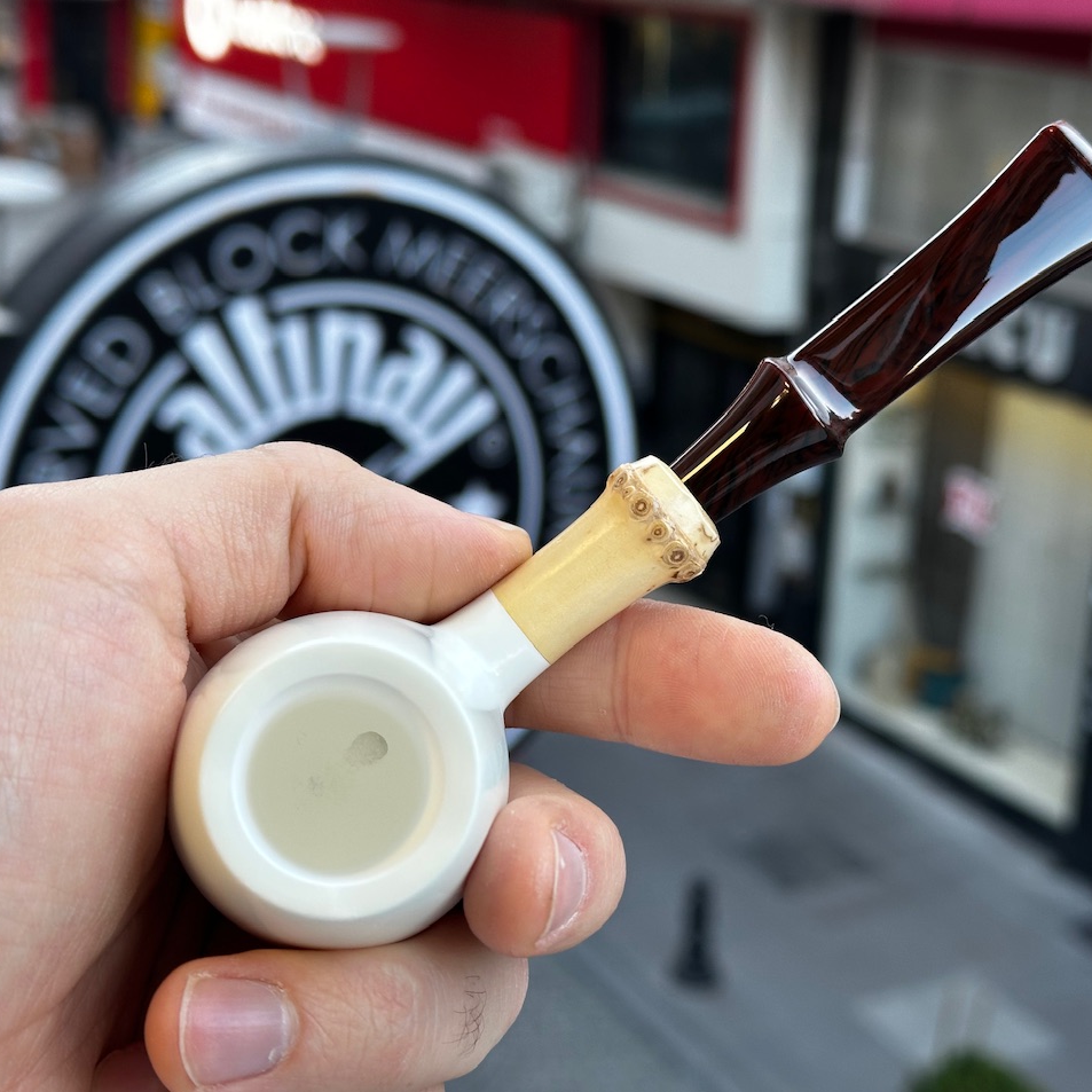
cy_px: 549
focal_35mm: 57
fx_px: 2034
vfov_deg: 30.0
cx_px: 644
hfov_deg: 30.0
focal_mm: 6.86
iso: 64
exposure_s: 1/100
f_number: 1.78
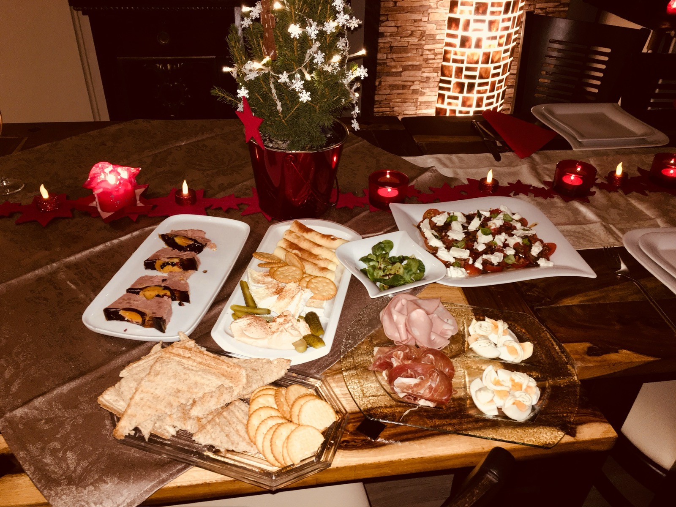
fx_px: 566
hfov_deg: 61.7
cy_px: 254
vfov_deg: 48.2
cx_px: 338
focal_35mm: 29
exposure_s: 1/17
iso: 80
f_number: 2.2
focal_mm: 4.15
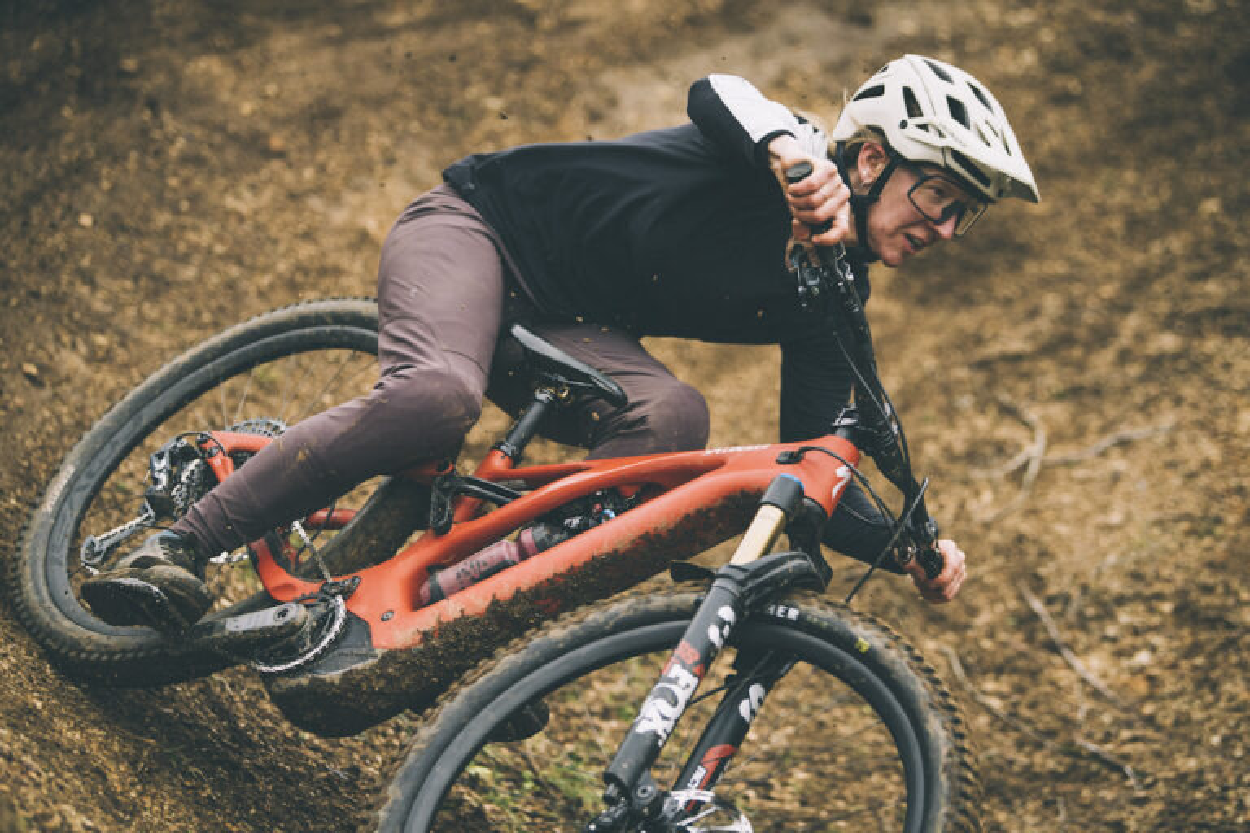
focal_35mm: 110
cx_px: 625
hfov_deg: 18.6
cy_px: 416
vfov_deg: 12.5
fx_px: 3819
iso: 1000
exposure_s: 1/1600
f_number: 2.8
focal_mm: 110
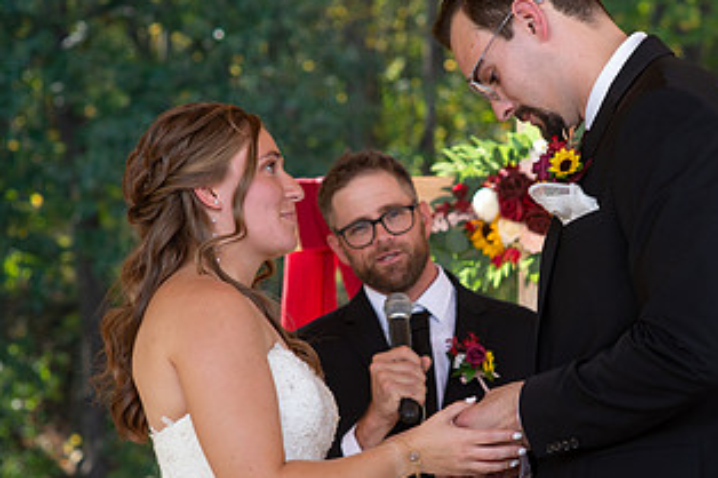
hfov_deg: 10.7
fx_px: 3847
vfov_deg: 7.1
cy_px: 382
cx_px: 425
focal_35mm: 193
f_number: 5
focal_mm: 85
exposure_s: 1/320
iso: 400
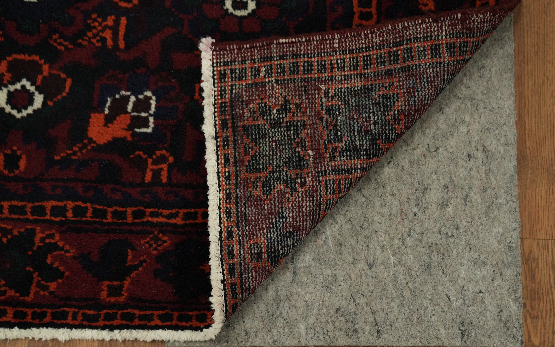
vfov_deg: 26.9
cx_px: 277
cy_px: 183
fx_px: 726
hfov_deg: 41.8
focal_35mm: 48
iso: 2000
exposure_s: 1/125
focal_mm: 47
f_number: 3.2
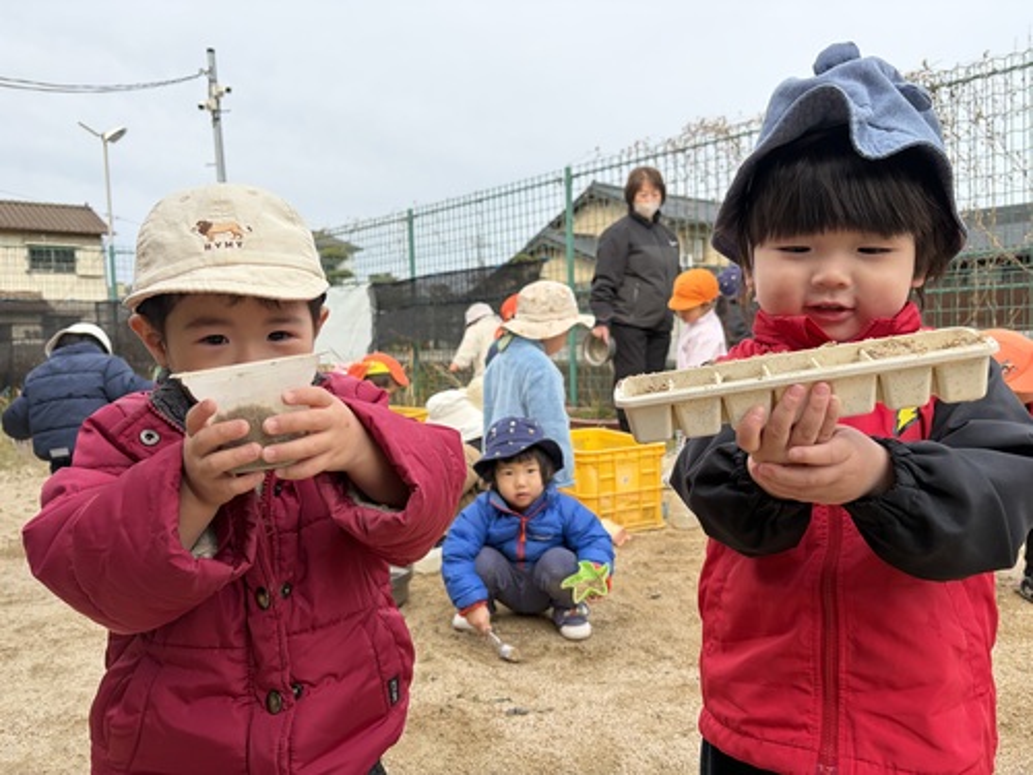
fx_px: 776
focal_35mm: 26
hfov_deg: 67.3
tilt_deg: -3.3
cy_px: 388
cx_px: 516
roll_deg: +1.7
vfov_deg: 53.1
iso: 50
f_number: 1.6
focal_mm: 5.96
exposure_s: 1/1081
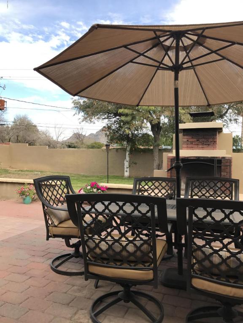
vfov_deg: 63.4
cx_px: 122
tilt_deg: +1.2
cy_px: 162
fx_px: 262
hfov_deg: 49.7
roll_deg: -1.3
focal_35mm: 28
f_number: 1.8
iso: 20
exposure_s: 1/634
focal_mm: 3.99
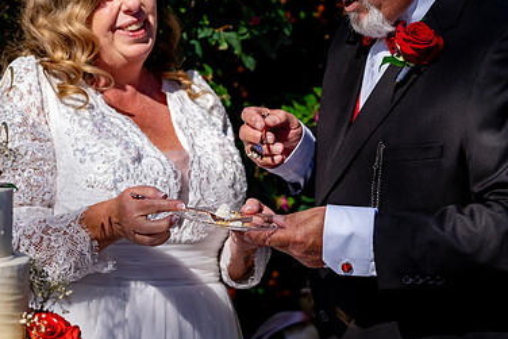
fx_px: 1637
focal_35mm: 116
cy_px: 86
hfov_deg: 17.6
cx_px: 219
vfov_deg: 11.8
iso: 100
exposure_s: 1/2000
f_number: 2.8
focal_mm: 70
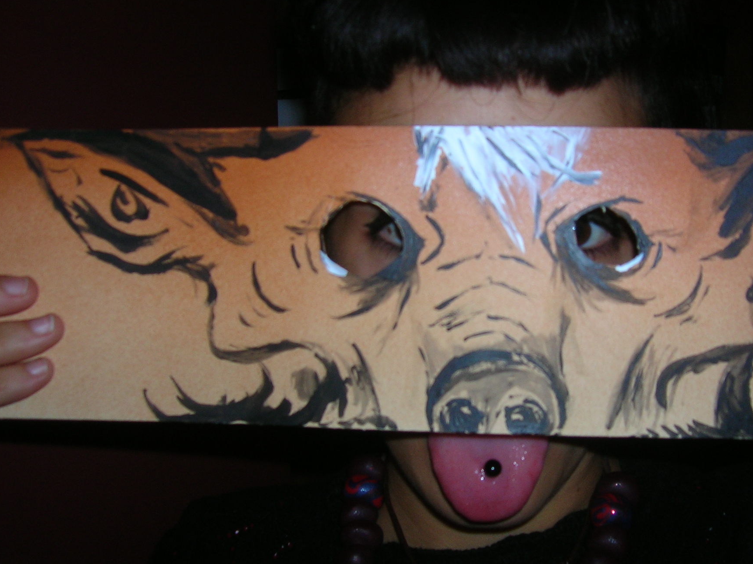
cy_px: 315
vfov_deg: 32.1
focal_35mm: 45
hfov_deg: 41.8
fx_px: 978
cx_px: 466
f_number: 2.9
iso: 50
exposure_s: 1/60.1
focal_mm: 5.7
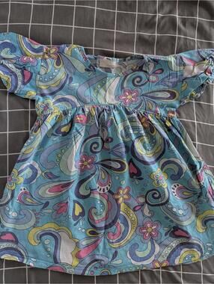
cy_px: 142
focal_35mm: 24
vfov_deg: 71.5
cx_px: 107
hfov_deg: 56.9
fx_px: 197
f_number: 1.85
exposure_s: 1/68.9
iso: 804
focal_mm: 6.81
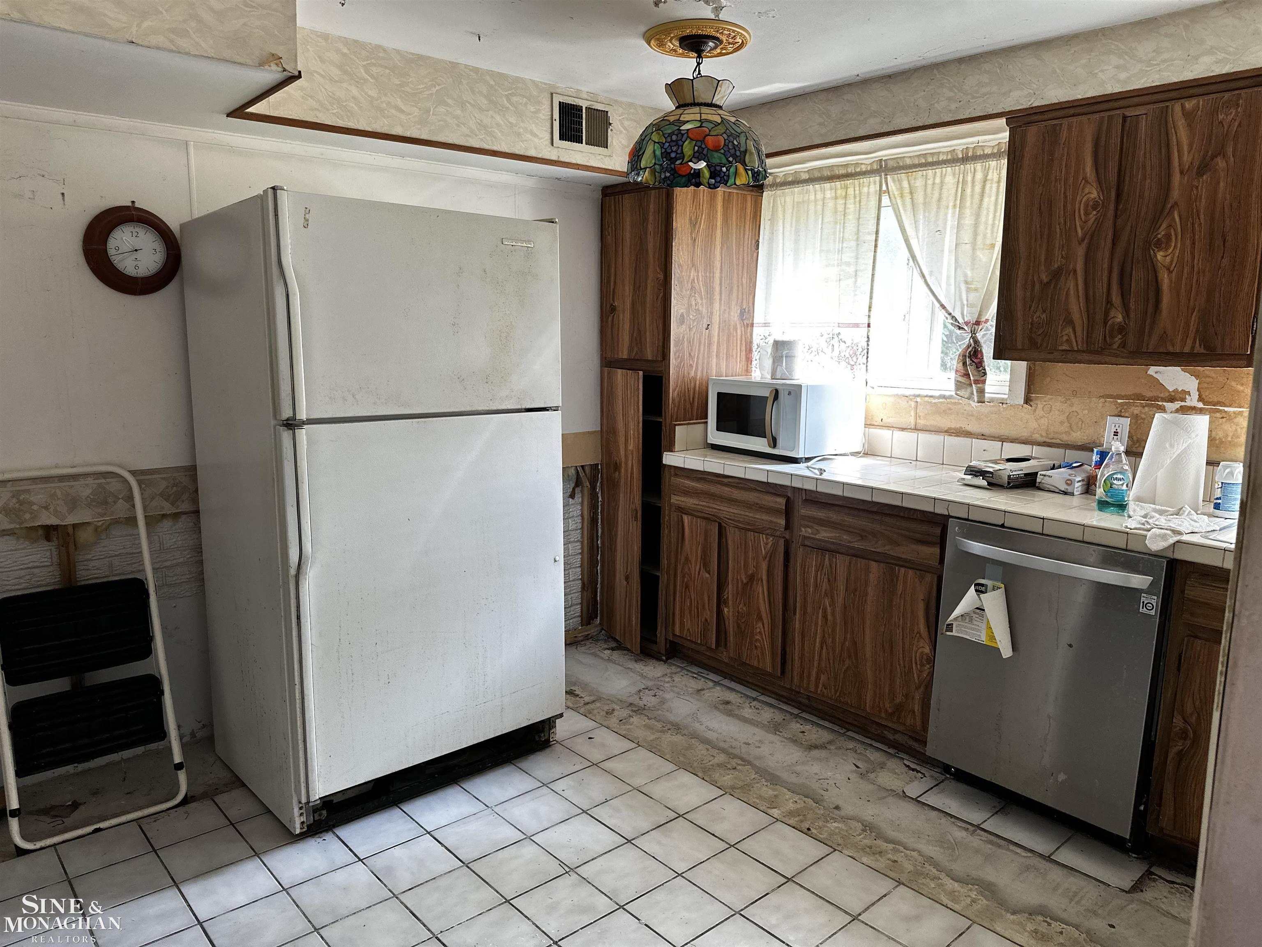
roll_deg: -0.8
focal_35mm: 24
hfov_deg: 71.6
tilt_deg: -8.9
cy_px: 474
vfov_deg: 56.8
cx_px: 631
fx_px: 875
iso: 160
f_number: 1.78
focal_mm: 6.86
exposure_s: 1/121
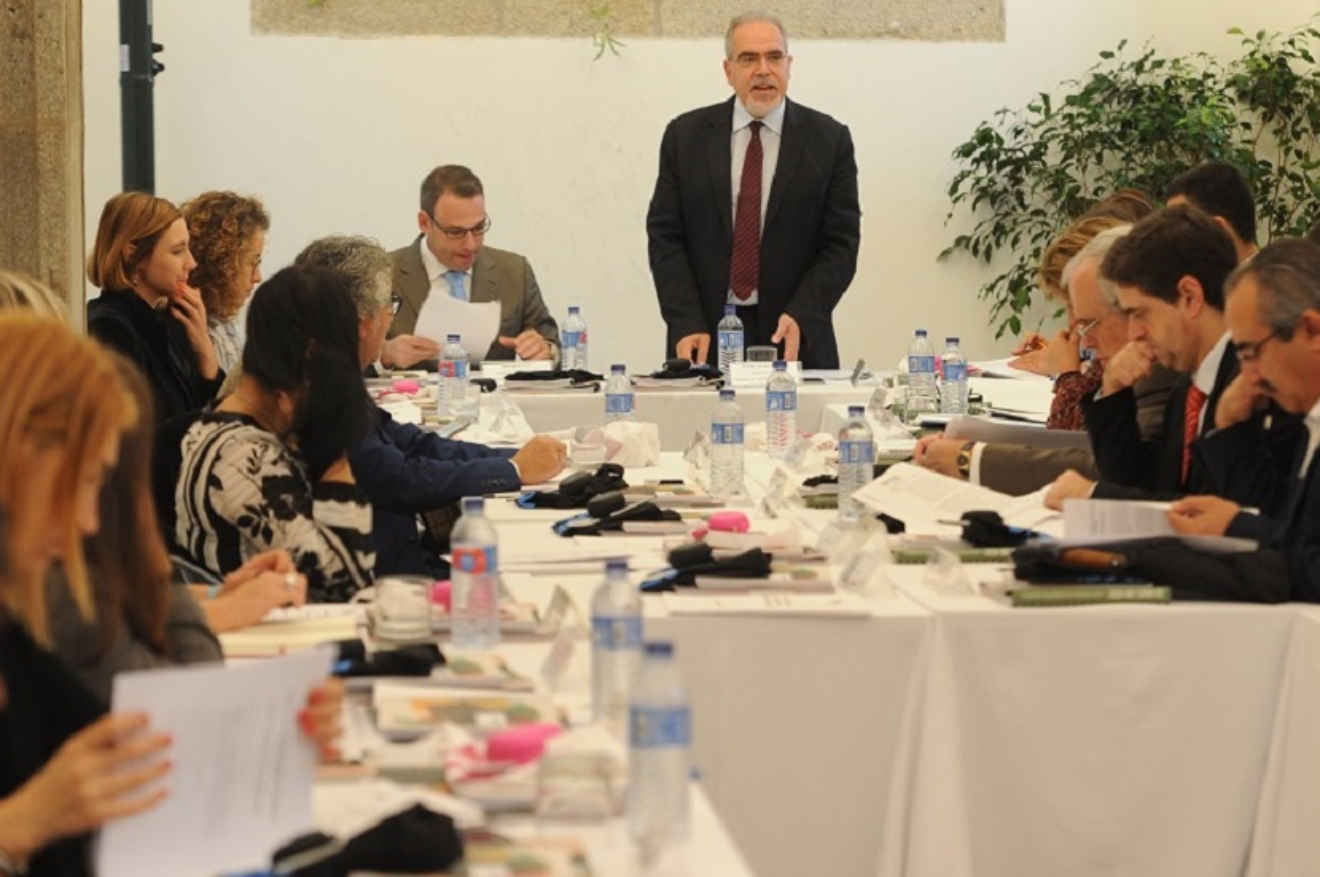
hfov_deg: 16.3
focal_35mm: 126
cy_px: 480
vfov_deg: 10.9
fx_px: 4615
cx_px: 713
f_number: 4
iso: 1250
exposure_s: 1/60
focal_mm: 95
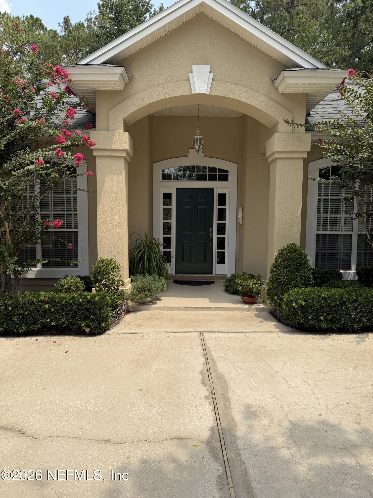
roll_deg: -1.1
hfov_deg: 56.8
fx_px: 345
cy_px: 249
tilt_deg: -6.1
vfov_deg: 71.6
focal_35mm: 24
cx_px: 186
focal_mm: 6.76
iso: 80
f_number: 1.78
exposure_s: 1/4975
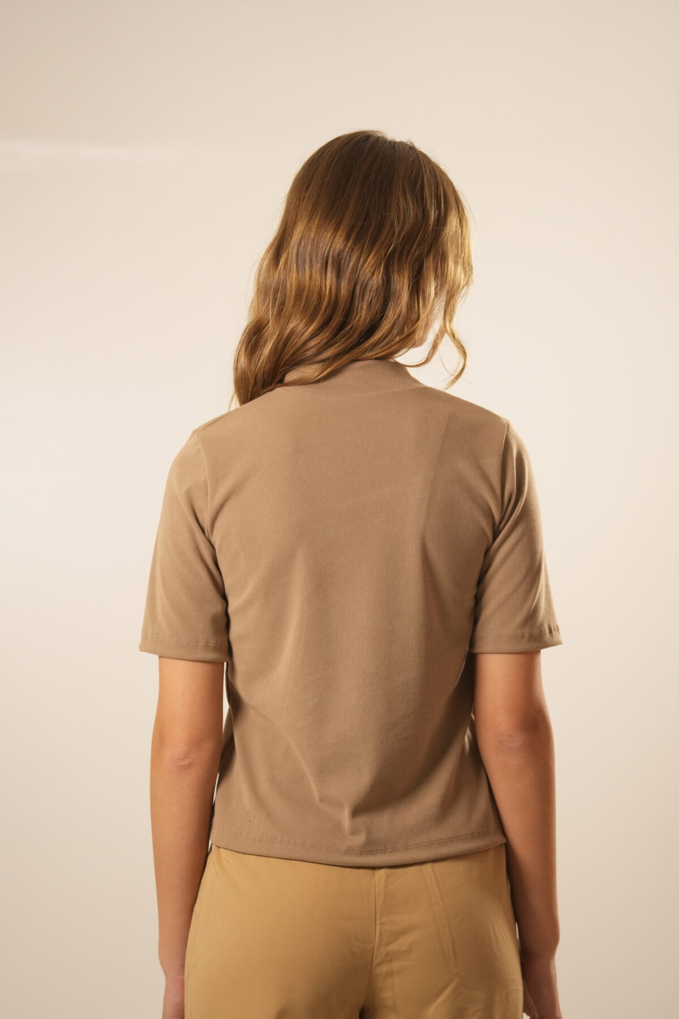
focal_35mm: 151
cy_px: 510
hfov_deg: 9.1
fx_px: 4272
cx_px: 340
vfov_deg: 13.6
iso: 1250
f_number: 4
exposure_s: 1/125
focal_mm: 151
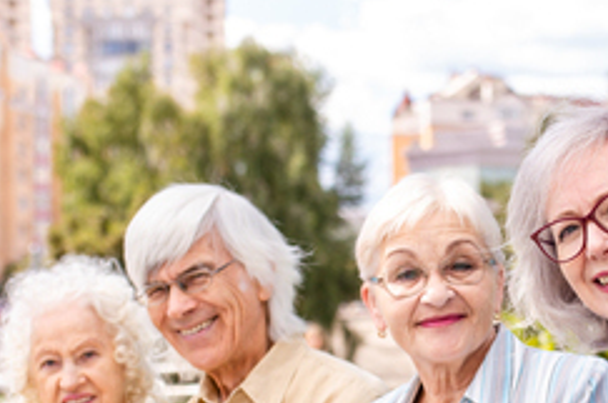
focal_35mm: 92
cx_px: 528
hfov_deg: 21.8
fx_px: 1551
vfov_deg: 14.5
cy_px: 438
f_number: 2.8
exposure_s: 1/800
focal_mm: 35
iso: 100
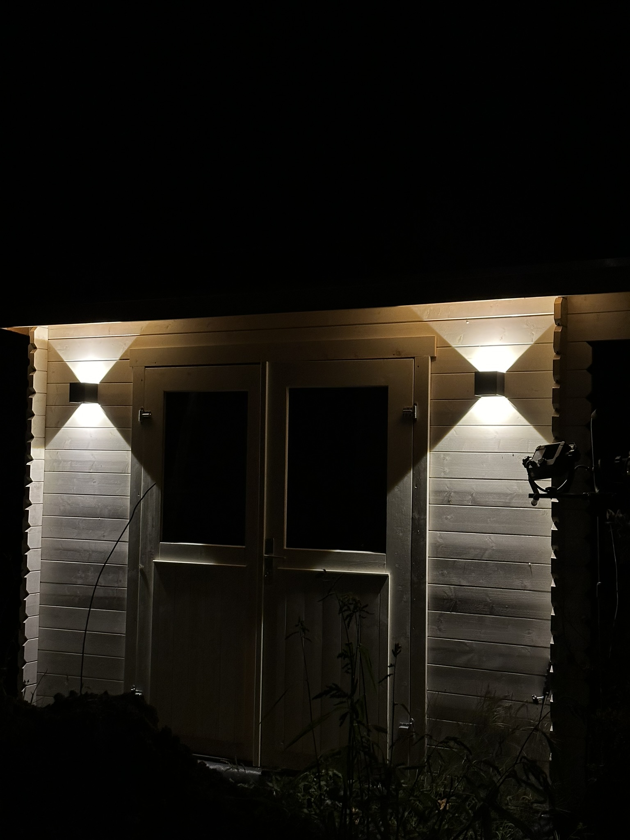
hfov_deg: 30.3
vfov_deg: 39.7
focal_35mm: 48
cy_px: 420
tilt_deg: +2.3
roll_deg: -1.2
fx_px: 1165
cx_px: 315
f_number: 1.78
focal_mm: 6.86
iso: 250
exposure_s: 1/60
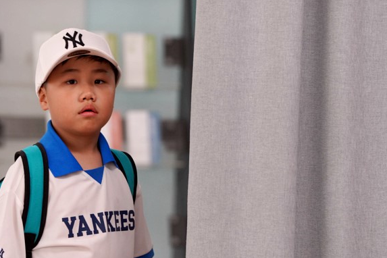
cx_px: 96
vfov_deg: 4.4
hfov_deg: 6.6
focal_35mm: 314
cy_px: 117
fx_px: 3375
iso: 1250
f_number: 4
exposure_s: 1/250
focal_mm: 200
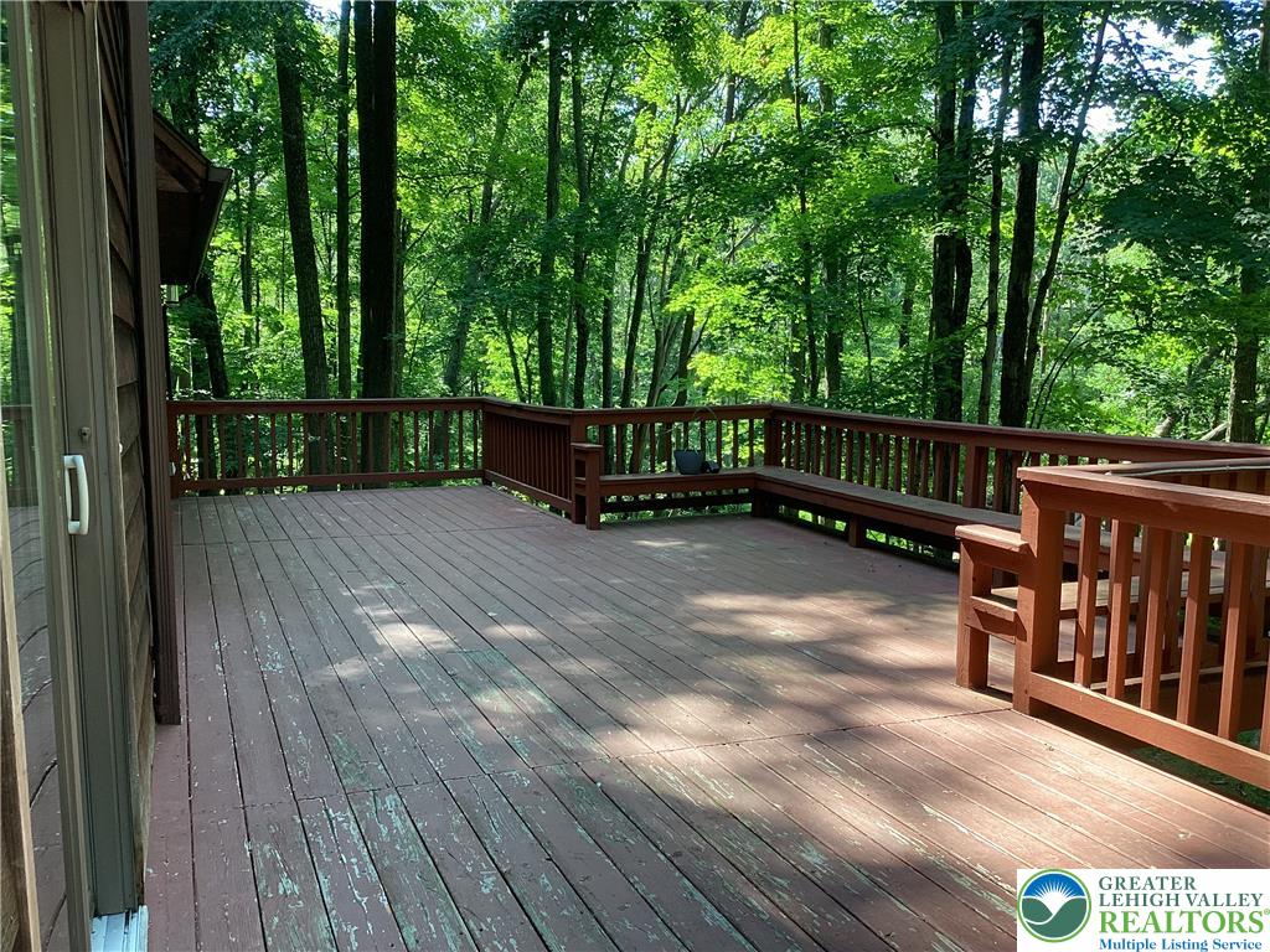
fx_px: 1137
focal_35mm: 31
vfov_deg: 45.4
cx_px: 635
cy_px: 476
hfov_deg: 58.4
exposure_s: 1/100
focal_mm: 3.3
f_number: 2.4
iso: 50
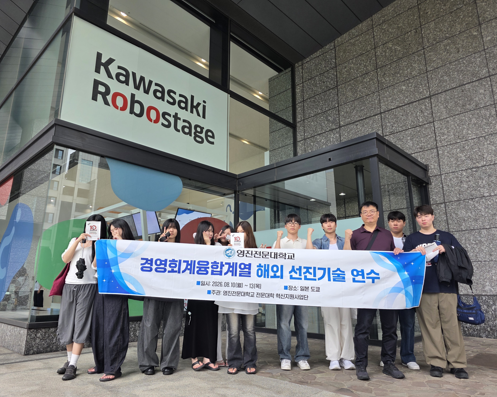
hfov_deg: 70.3
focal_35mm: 24
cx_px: 247
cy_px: 198
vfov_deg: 58.8
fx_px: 353
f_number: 1.7
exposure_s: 1/180
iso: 64
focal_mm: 6.3
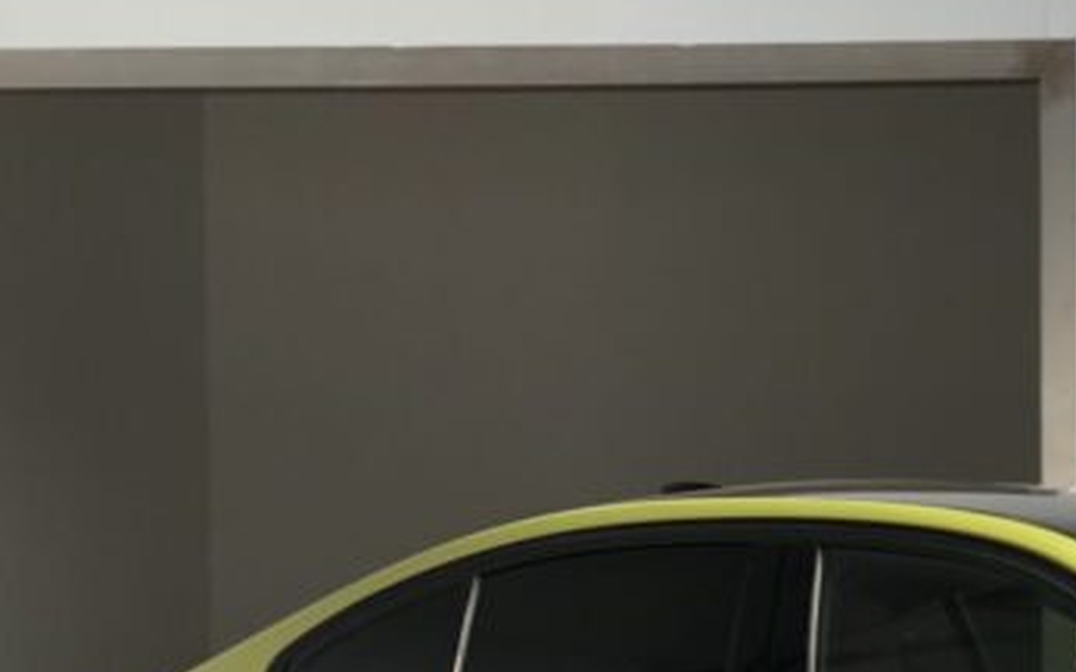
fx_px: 4778
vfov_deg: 7.9
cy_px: 905
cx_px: 1269
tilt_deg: -2.7
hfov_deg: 12.6
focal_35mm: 163
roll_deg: +0.5
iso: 16
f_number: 2.4
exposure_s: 1/129
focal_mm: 6
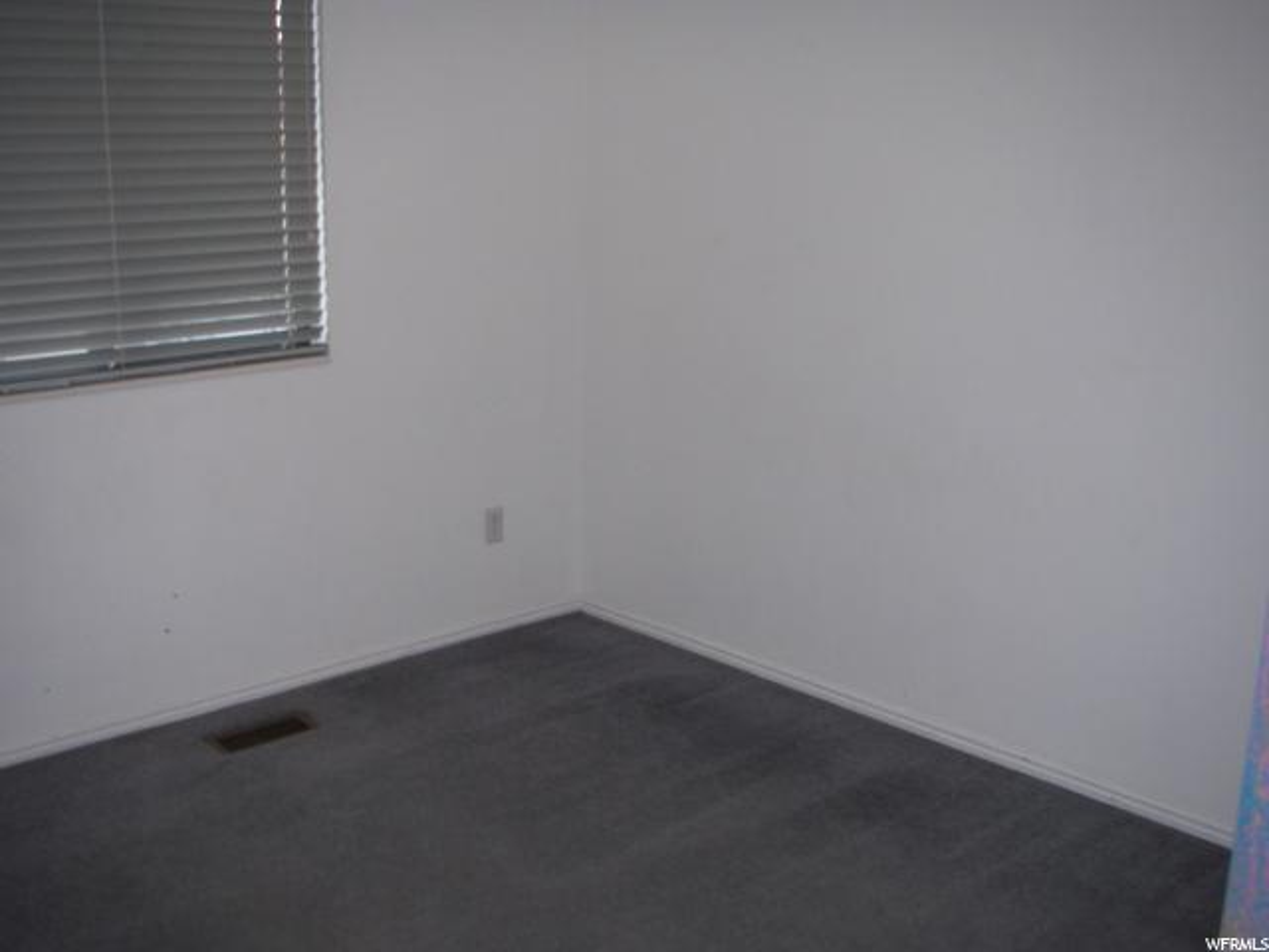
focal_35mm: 38
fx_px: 1393
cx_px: 634
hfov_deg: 49.0
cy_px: 476
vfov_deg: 37.7
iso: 160
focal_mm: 6.3
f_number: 3.3
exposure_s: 1/40
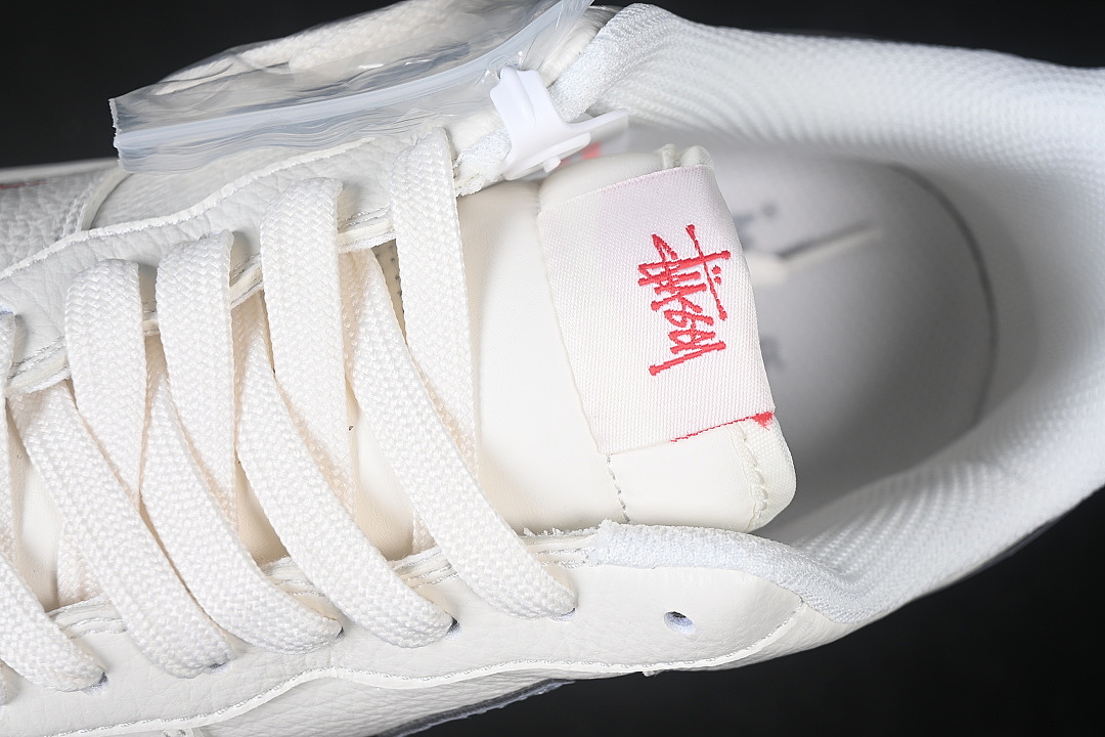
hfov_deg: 27.0
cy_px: 368
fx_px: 2302
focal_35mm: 75
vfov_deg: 18.2
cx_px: 552
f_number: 7.1
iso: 160
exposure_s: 1/100
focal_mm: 50
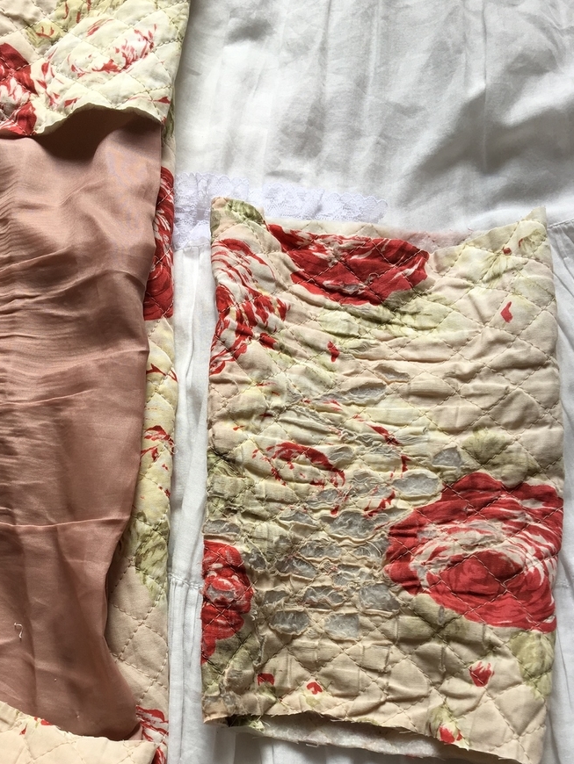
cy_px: 509
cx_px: 187
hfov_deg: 35.6
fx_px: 884
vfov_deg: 46.1
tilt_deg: -78.6
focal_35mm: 40
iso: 25
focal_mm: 4.15
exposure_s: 1/120
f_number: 2.2
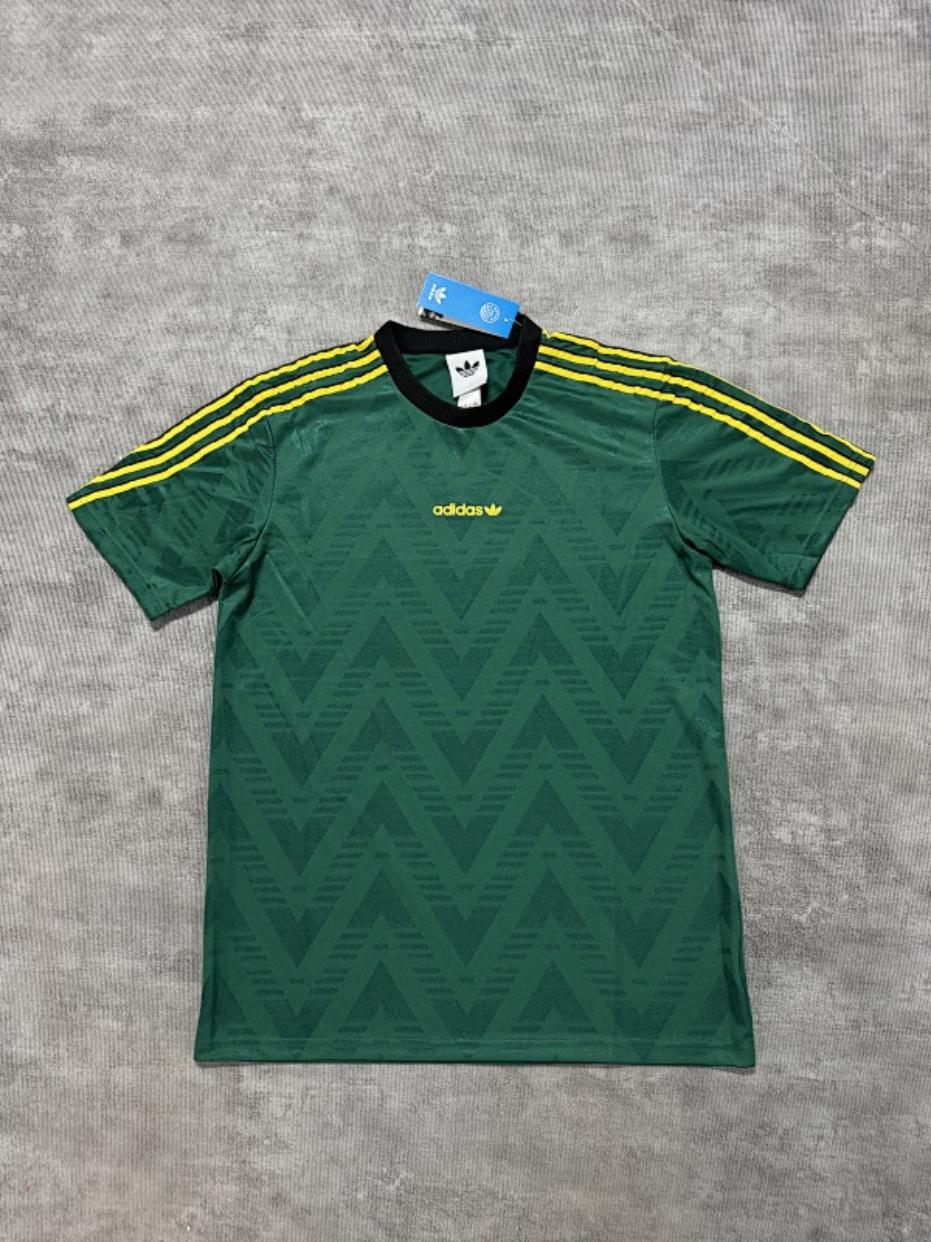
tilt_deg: -79.4
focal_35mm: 24
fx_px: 861
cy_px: 621
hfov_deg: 56.8
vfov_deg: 71.6
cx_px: 466
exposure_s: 1/50
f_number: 1.78
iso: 320
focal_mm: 6.76
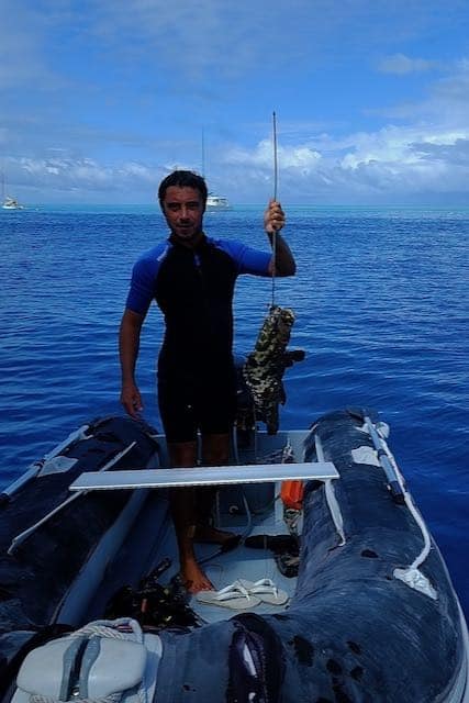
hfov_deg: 59.5
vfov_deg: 81.2
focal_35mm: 21
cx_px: 234
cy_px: 352
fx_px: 410
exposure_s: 1/125
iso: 200
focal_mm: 14
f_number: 18
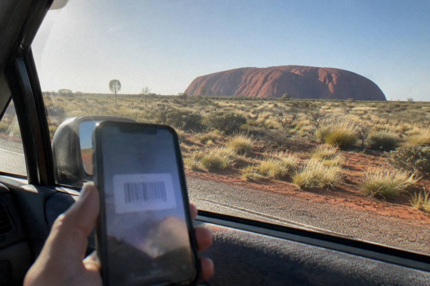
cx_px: 215
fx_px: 561
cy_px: 143
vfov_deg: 28.6
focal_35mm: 47
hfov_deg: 41.9
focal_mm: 47
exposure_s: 1/250
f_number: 9
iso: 400
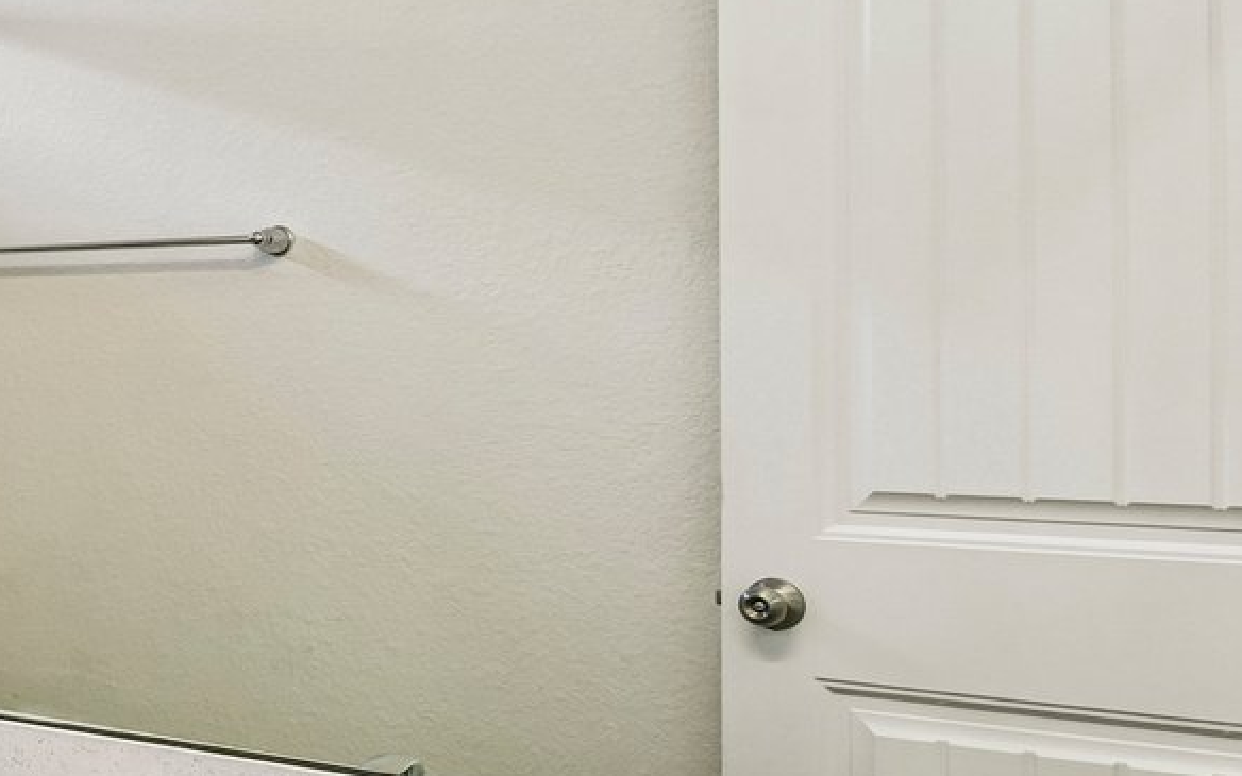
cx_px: -557
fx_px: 1692
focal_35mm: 50
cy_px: 403
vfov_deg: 25.8
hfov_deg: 28.5
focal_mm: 14
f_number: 8
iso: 400
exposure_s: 1/15
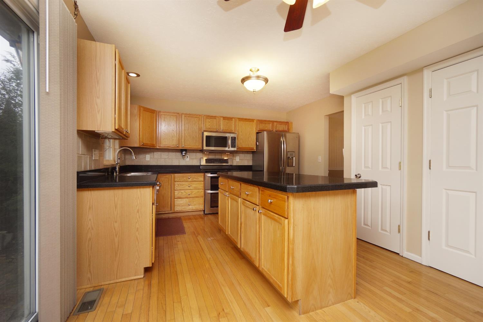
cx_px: 242
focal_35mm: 15
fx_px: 201
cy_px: 161
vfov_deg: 77.2
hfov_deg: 100.4
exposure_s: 1/60
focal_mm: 10
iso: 200
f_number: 4
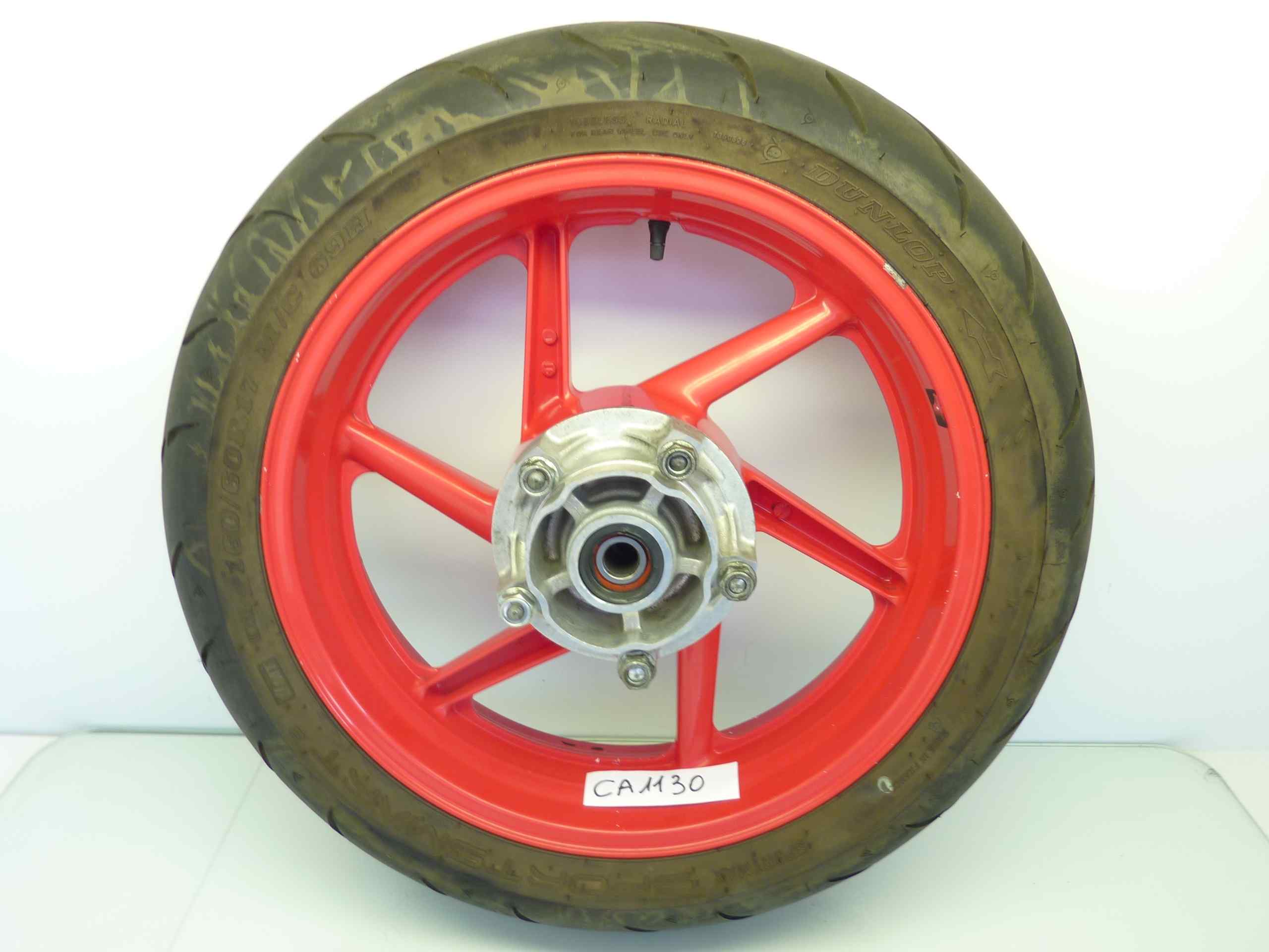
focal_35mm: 27
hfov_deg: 65.3
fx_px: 990
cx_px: 634
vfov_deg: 51.4
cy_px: 476
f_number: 3.3
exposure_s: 1/15
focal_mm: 4.1
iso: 80
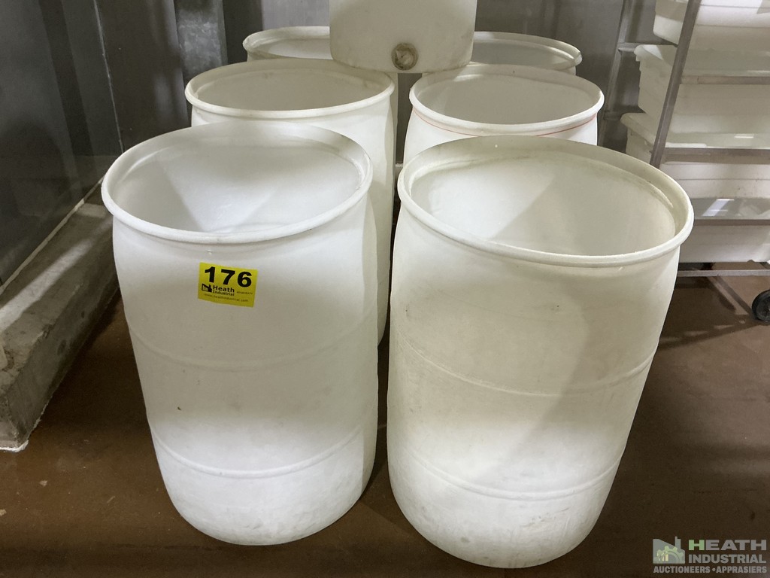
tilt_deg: -31.9
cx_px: 385
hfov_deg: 63.4
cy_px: 289
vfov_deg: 49.7
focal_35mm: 28
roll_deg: -2.1
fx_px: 623
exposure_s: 1/30
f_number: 1.8
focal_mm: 3
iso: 250
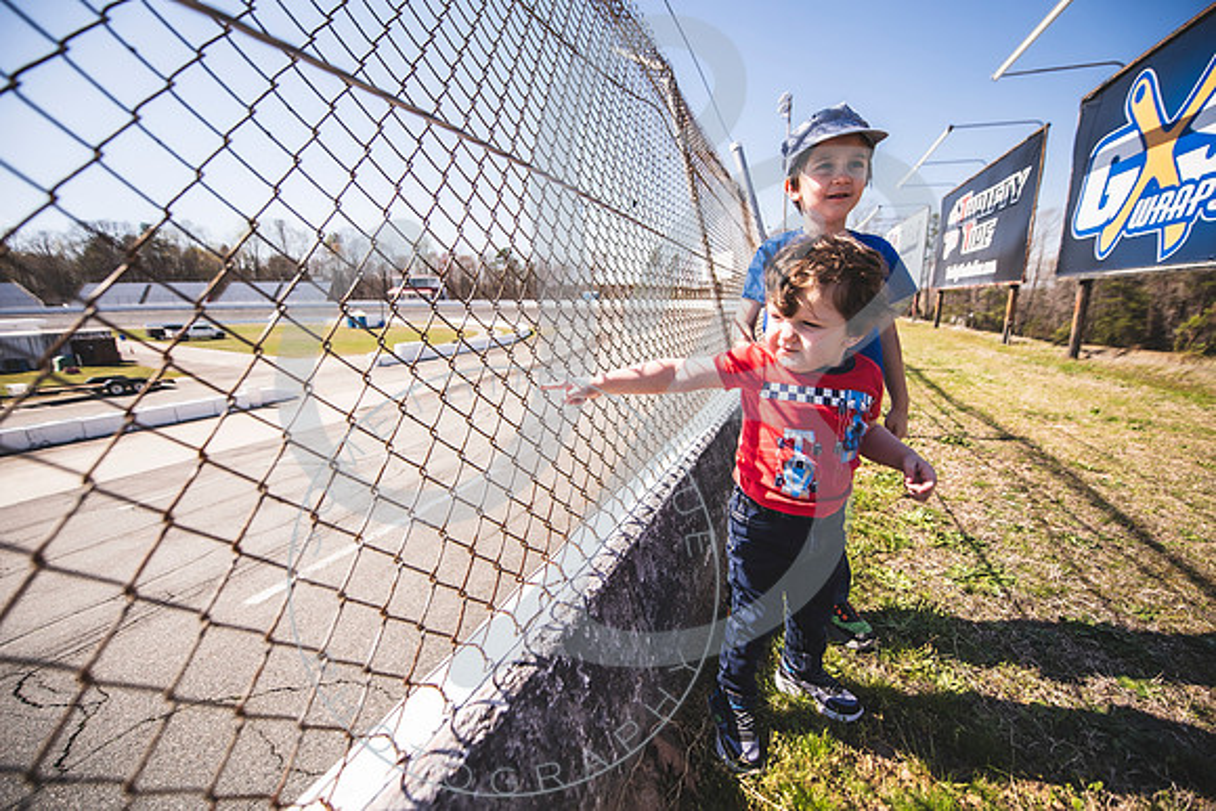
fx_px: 473
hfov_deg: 104.2
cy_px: 406
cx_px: 608
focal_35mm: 14
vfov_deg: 81.2
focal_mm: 14
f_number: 2.8
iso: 100
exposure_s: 1/1600
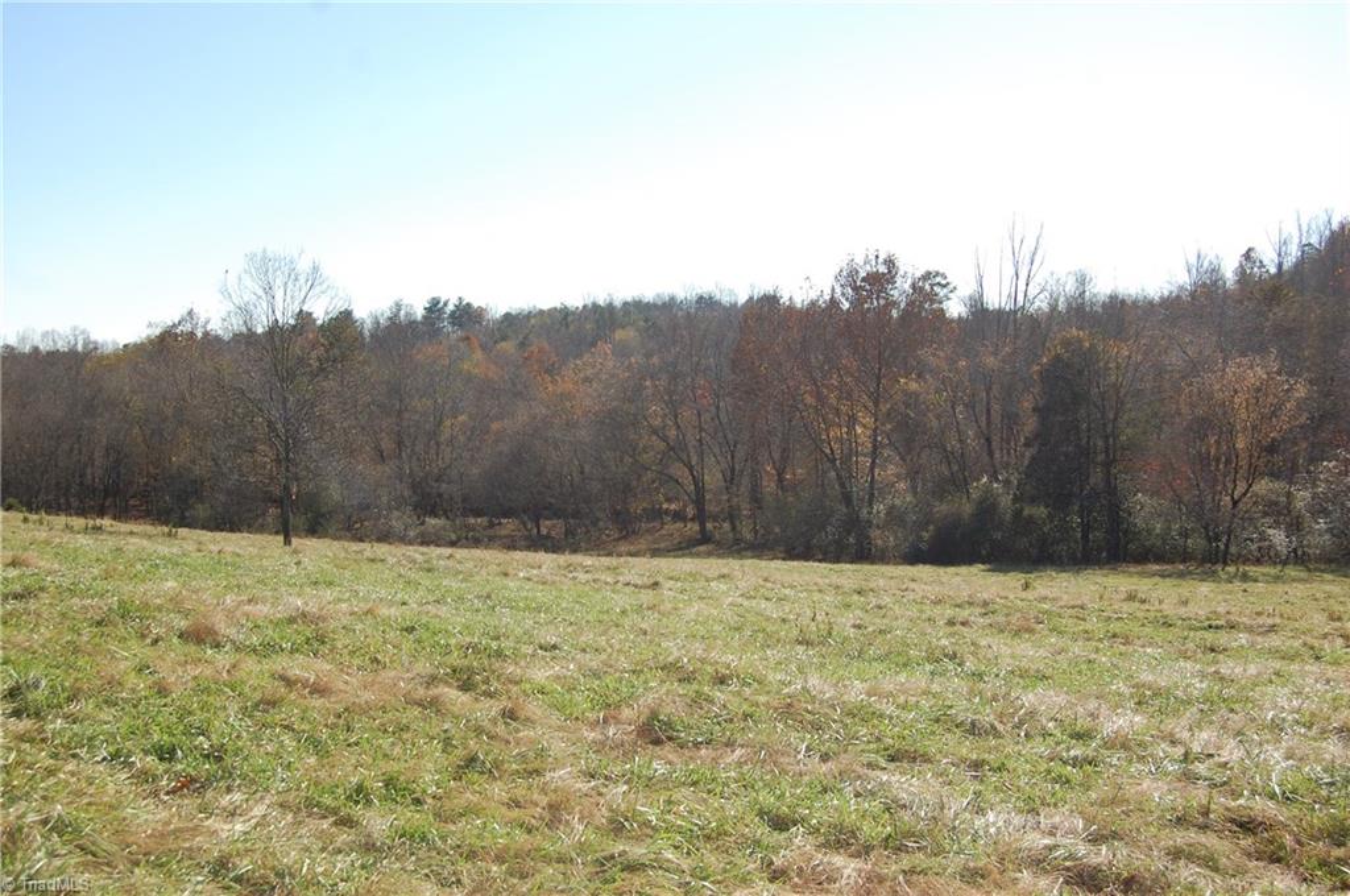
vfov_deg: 34.1
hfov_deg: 49.6
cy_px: 448
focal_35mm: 39
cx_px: 675
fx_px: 1461
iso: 200
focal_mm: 26
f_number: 5.6
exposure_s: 1/500
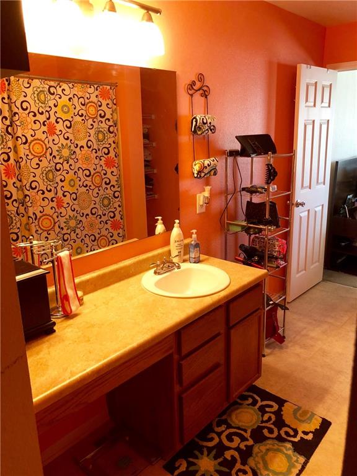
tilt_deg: -15.2
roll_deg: +2.0
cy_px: 238
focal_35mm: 28
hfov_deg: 49.7
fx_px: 385
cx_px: 178
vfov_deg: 63.4
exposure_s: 1/15
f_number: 1.8
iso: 50
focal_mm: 3.99
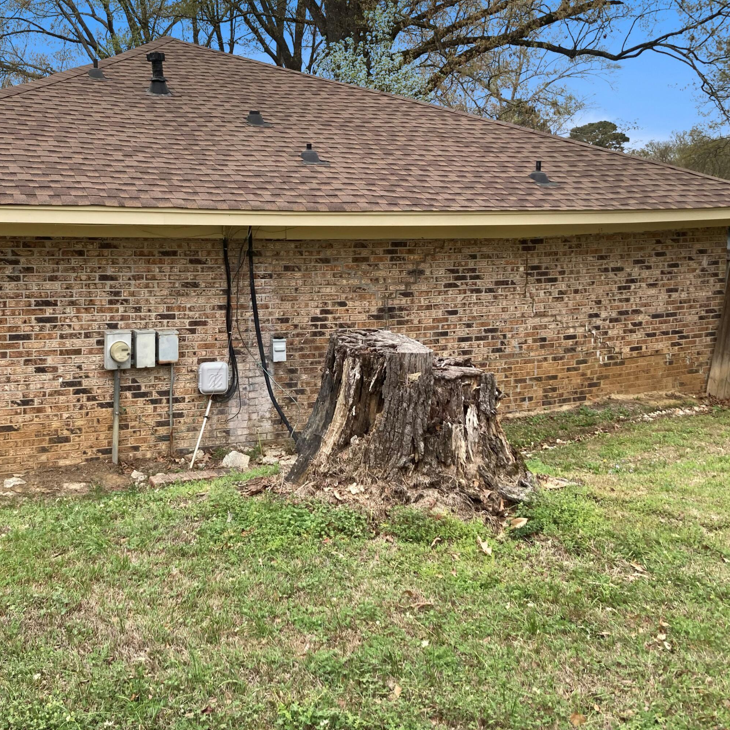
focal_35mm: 37
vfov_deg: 44.9
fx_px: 883
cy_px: 331
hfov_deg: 44.3
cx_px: 245
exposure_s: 1/694
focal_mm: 3.99
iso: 20
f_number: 1.8
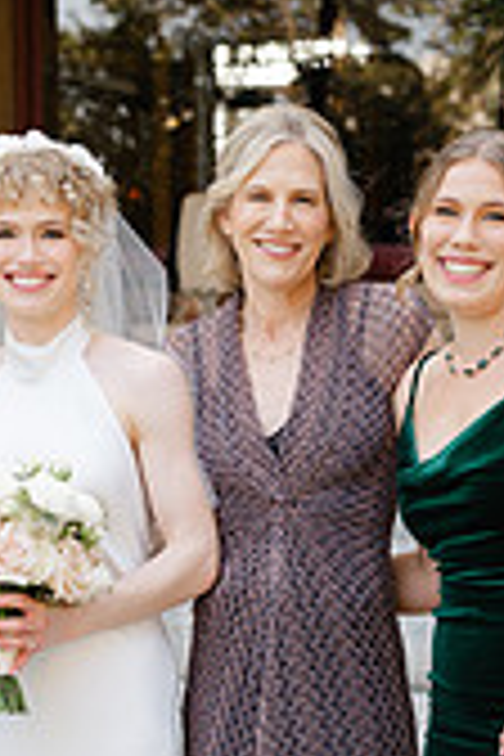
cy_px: 562
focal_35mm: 134
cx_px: 45
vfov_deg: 15.2
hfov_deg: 10.2
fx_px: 2814
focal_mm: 50
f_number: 3.5
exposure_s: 1/80
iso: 64
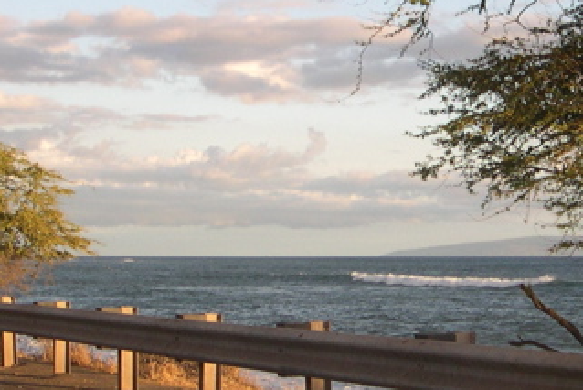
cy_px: 130
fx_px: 1604
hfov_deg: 20.4
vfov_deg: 13.8
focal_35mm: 99
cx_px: 437
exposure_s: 1/354
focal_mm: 8
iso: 100
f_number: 2.8
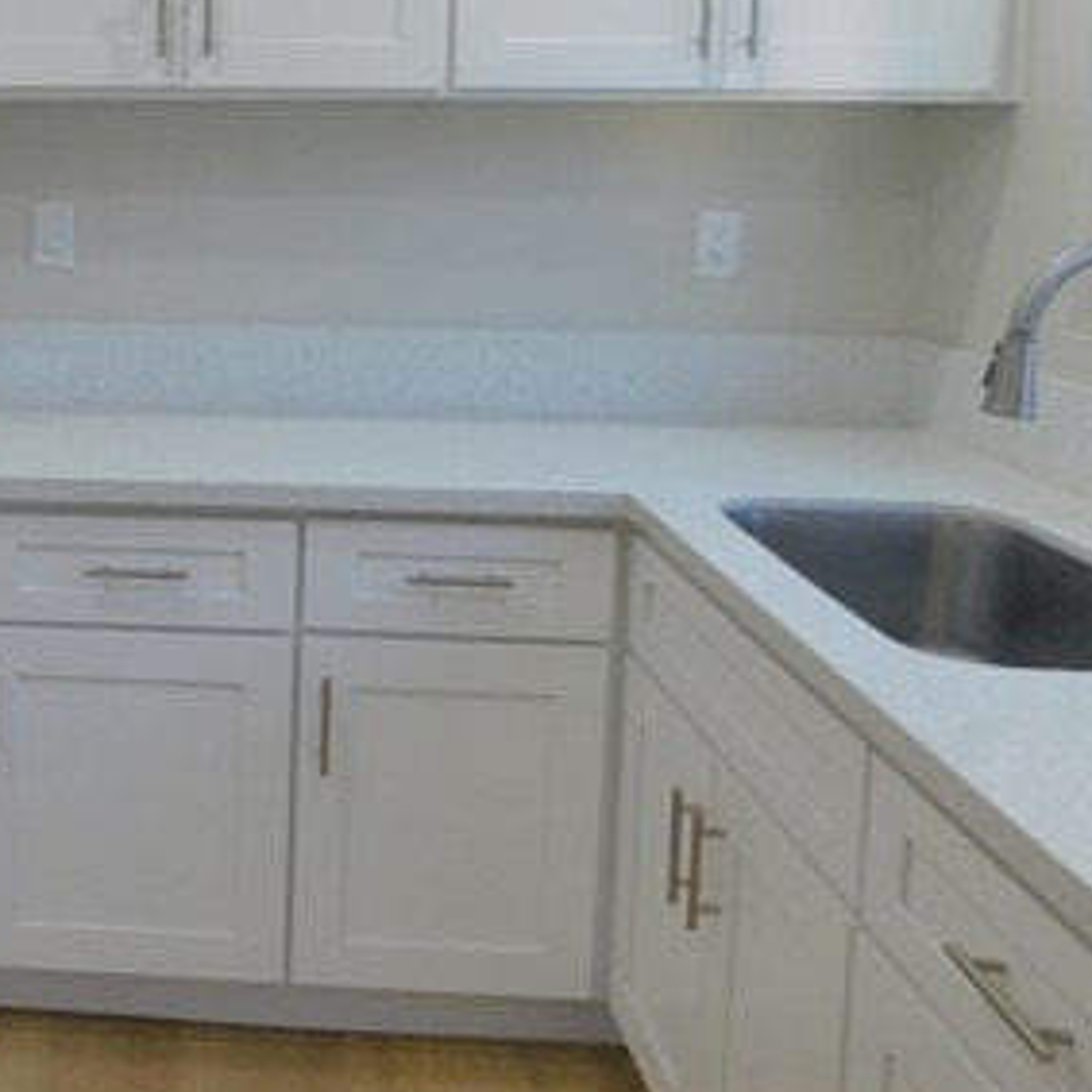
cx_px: 12
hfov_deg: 33.8
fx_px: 1642
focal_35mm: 46
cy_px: 309
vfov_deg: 36.2
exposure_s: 1/50
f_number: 3
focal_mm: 4
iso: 125
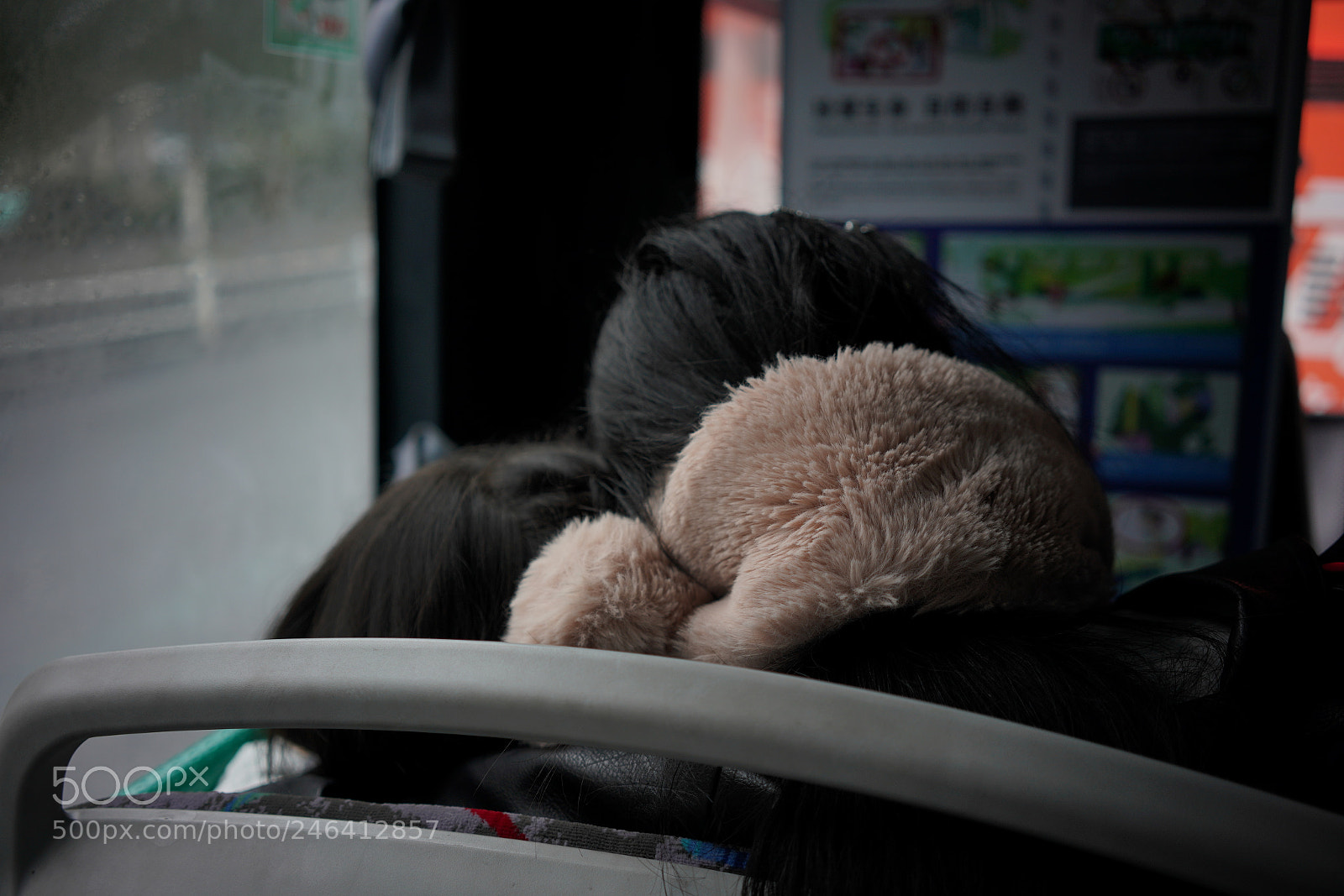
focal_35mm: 35
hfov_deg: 54.4
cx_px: 672
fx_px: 1307
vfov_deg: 37.9
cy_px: 448
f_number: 2.8
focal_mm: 35
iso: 100
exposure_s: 1/80
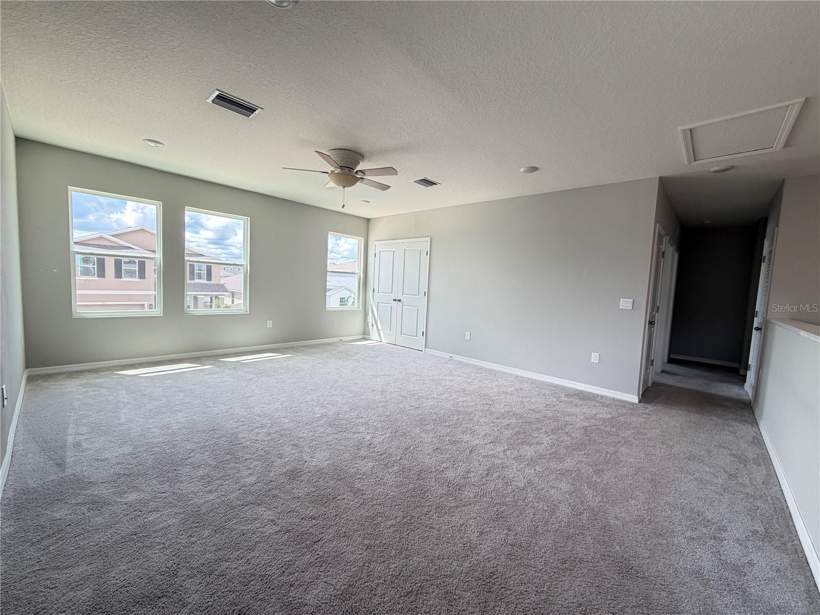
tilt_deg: -4.6
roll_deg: -2.9
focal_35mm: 14
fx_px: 332
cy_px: 308
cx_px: 410
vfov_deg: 85.7
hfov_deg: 102.1
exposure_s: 1/120
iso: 125
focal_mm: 2.22
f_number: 2.2
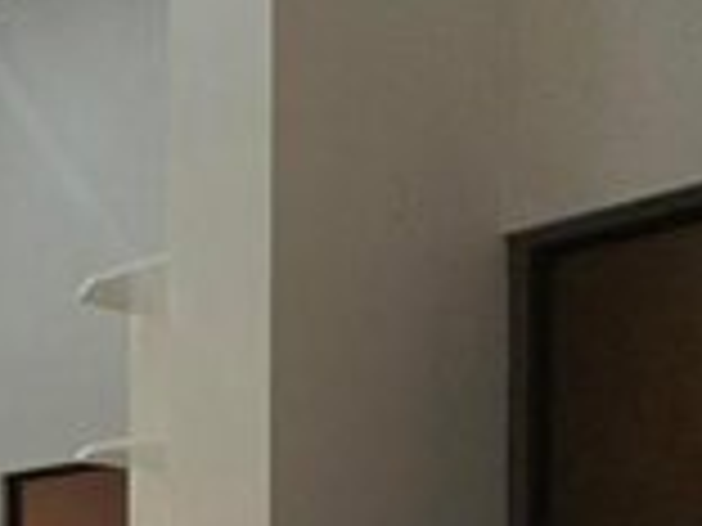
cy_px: 665
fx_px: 1156
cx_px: -562
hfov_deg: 21.6
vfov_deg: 23.1
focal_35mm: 57
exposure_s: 1/120
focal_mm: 2.22
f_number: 2.2
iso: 125
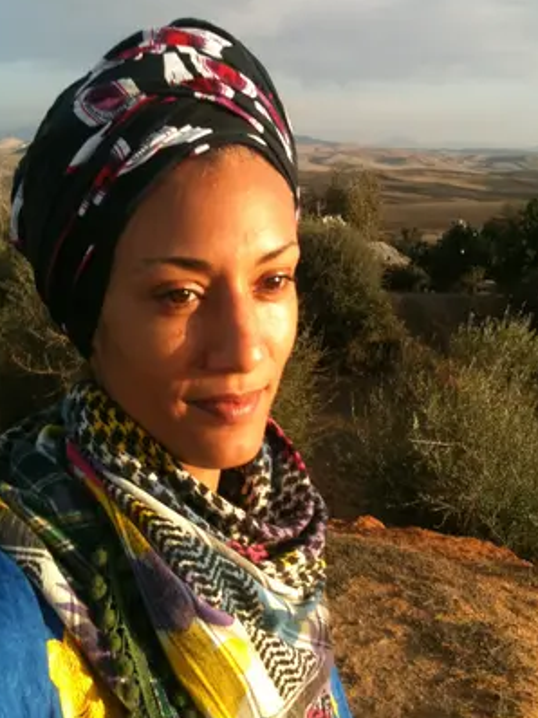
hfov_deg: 32.8
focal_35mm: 44
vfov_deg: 43.0
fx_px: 913
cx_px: 261
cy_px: 354
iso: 64
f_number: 2.8
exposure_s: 1/434
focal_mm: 3.85
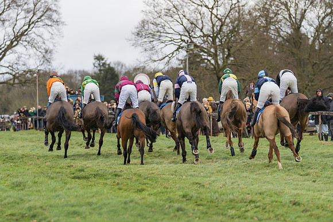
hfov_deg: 8.9
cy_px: 110
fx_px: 2150
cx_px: 148
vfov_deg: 5.9
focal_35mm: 232
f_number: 2.8
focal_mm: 138
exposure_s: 1/1000
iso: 400
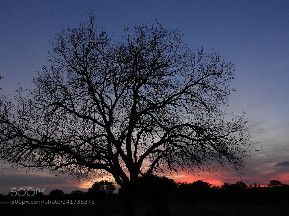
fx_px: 292
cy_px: 108
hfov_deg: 52.6
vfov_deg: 40.7
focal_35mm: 35
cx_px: 144
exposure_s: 1/25
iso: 400
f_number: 3.8
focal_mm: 6.3
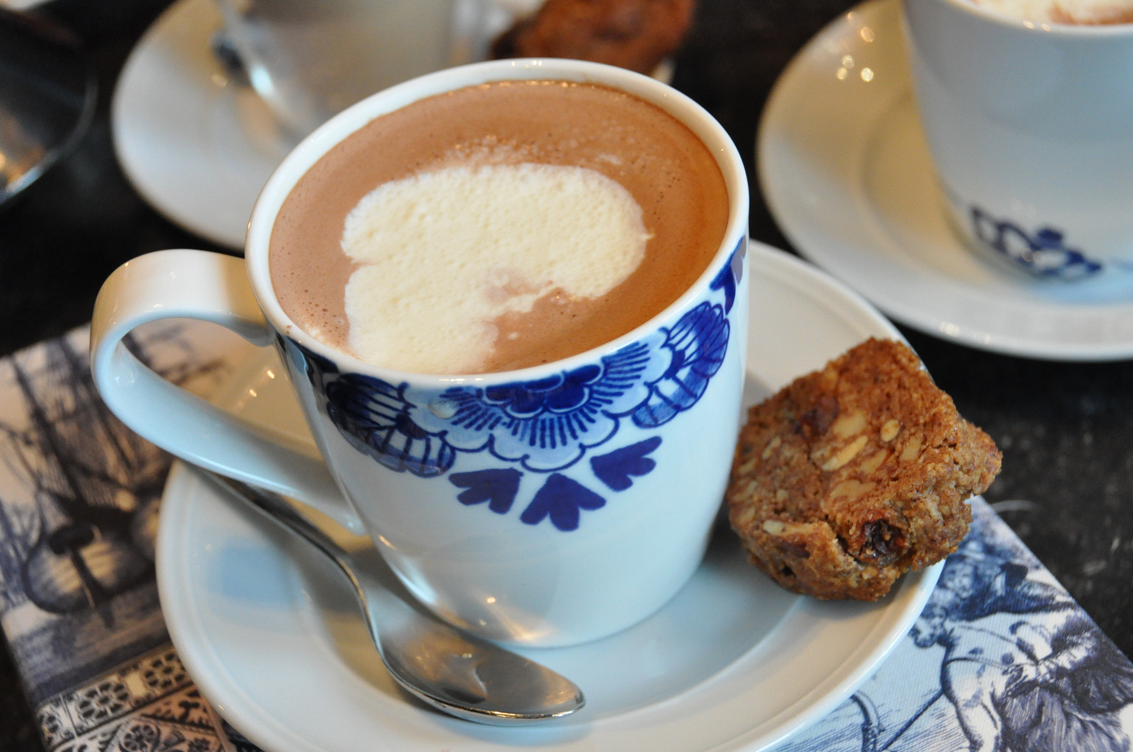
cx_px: 566
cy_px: 376
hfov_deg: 28.1
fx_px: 2263
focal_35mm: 72
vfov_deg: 18.9
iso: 2000
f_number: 7.1
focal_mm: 48
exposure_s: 1/50
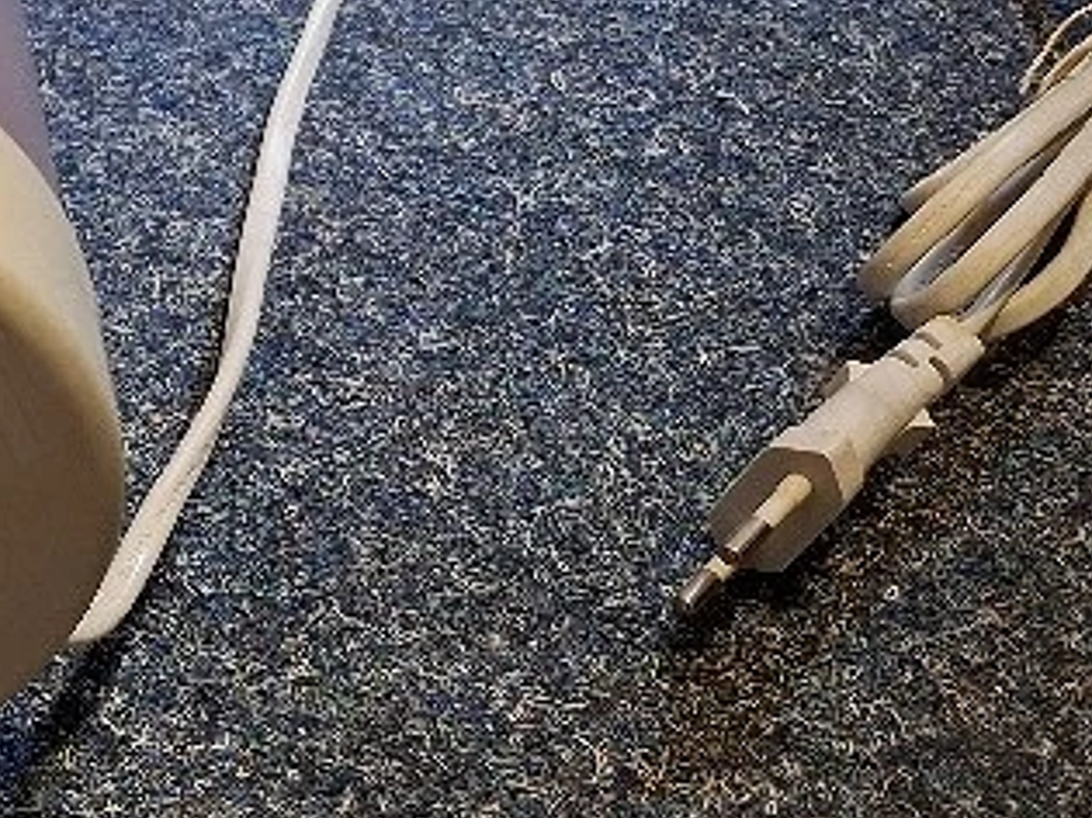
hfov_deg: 23.2
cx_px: -388
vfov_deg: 20.0
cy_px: 218
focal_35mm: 73
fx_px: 2302
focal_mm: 5.54
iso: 320
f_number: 1.8
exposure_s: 1/25
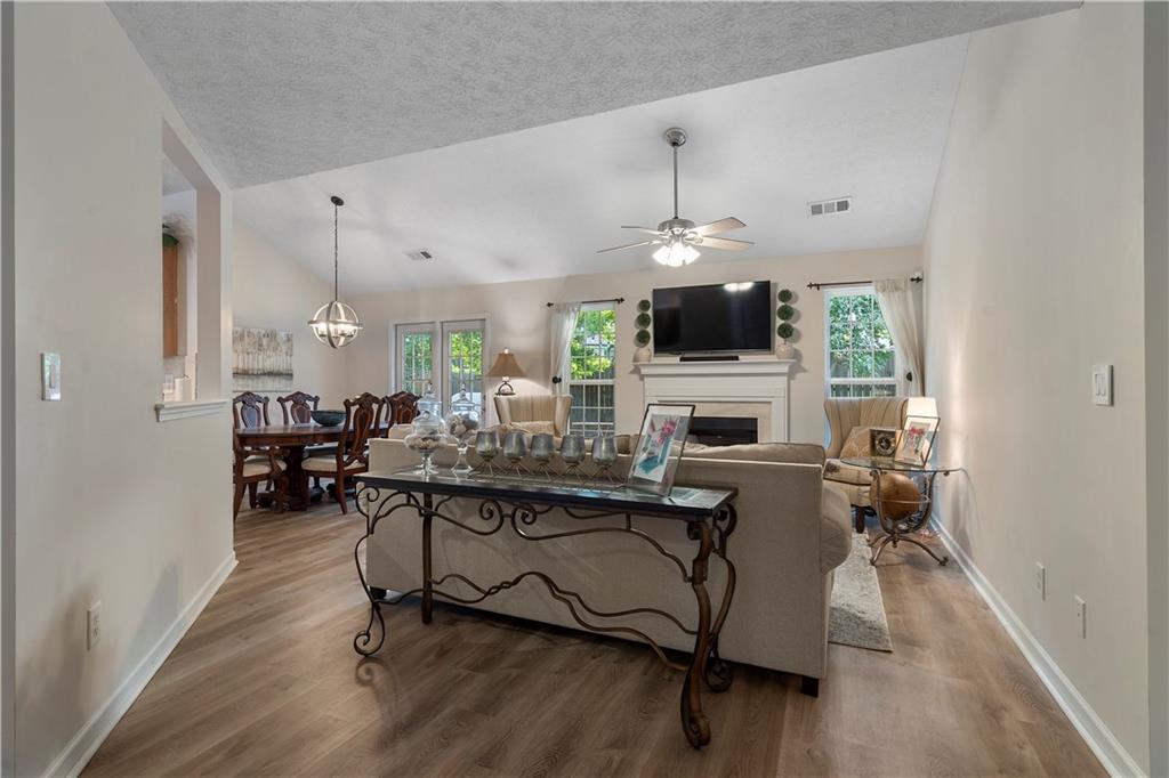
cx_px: 584
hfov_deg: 96.8
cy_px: 389
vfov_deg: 73.7
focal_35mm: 16
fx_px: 519
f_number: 8
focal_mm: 16
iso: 400
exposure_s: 1/6
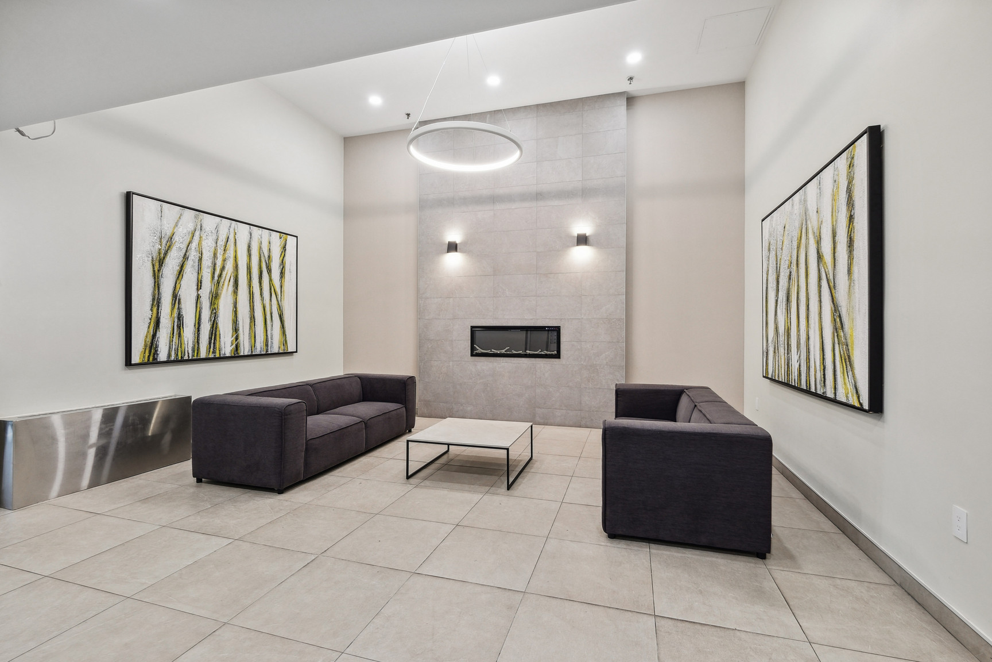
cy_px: 331
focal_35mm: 15
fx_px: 413
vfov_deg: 77.3
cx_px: 496
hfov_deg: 100.4
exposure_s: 1/7
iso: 800
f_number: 7.1
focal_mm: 10
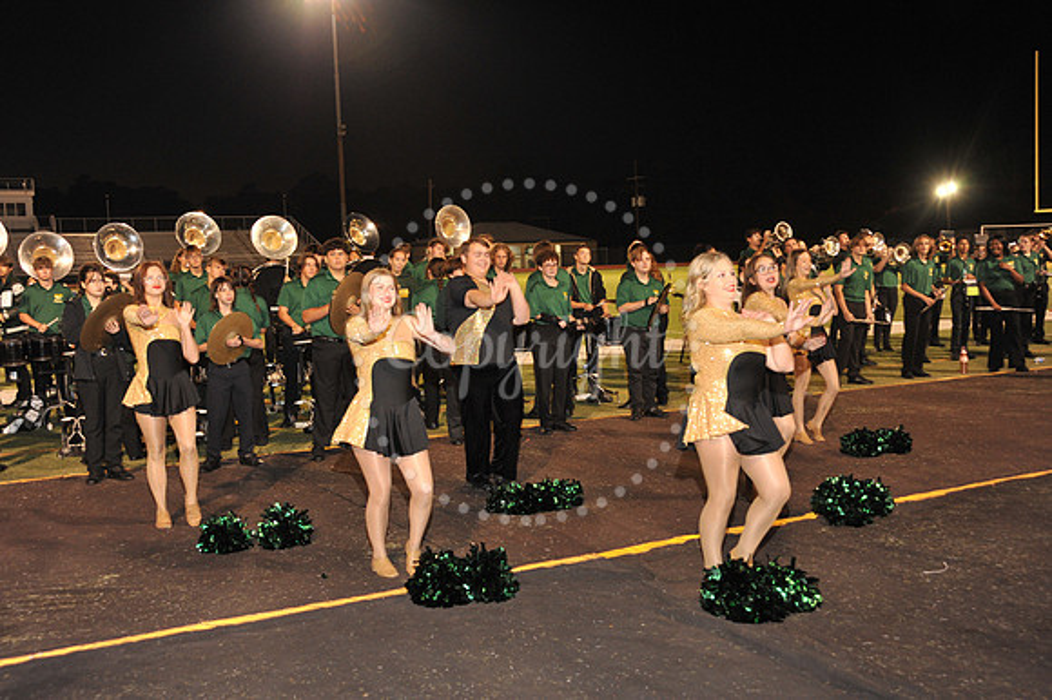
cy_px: 350
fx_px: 1110
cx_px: 526
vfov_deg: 35.0
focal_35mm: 38
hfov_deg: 50.7
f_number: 6.3
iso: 1600
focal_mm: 38
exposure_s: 1/60
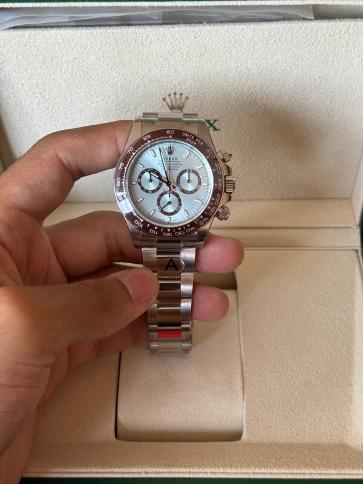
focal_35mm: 48
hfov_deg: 30.3
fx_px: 671
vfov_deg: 39.7
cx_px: 182
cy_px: 242
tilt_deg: -50.0
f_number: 1.78
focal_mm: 6.76
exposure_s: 1/78
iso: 100
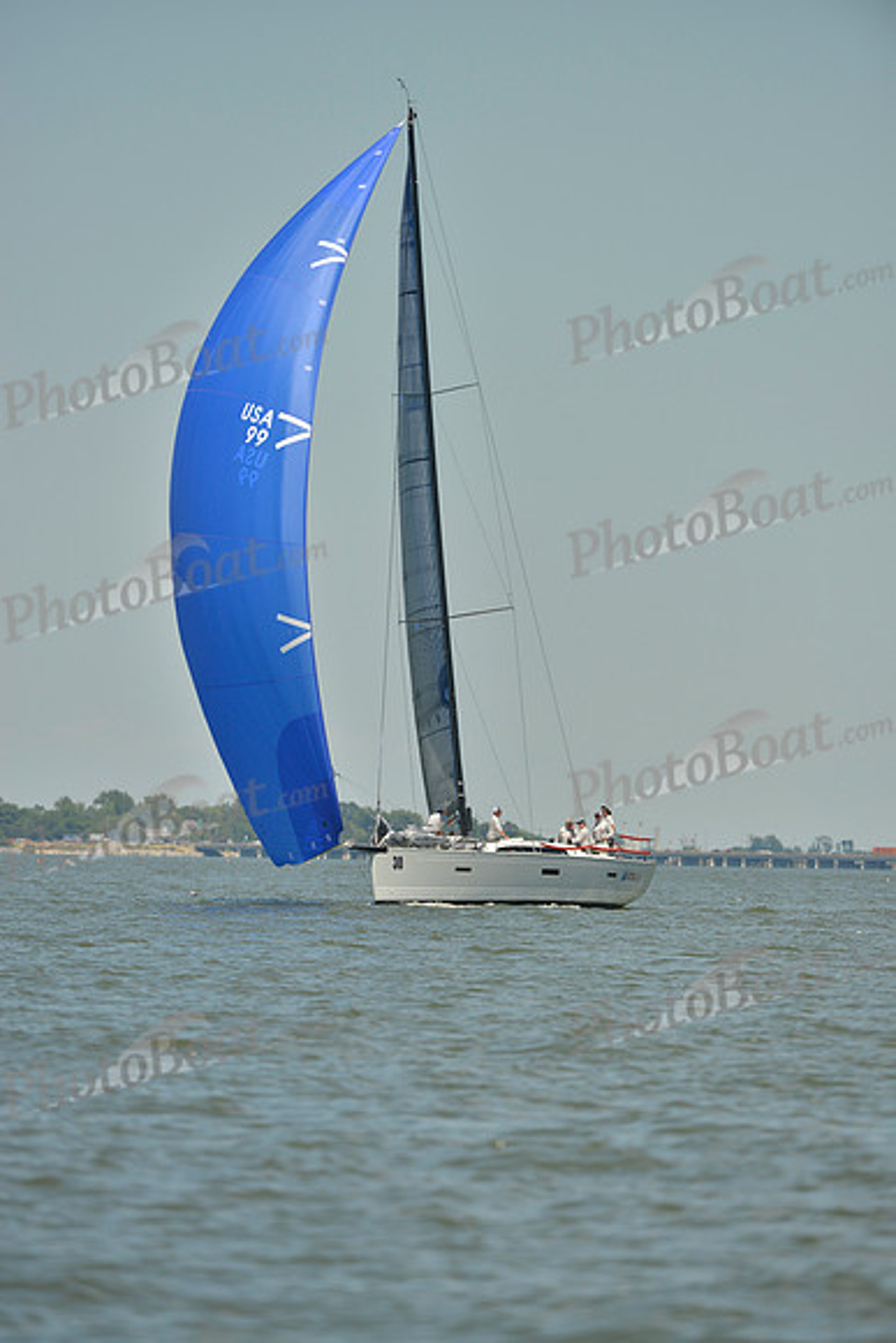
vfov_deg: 6.1
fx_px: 12685
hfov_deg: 4.0
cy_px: 672
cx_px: 448
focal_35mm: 340
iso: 200
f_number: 5.6
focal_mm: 340
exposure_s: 1/1600
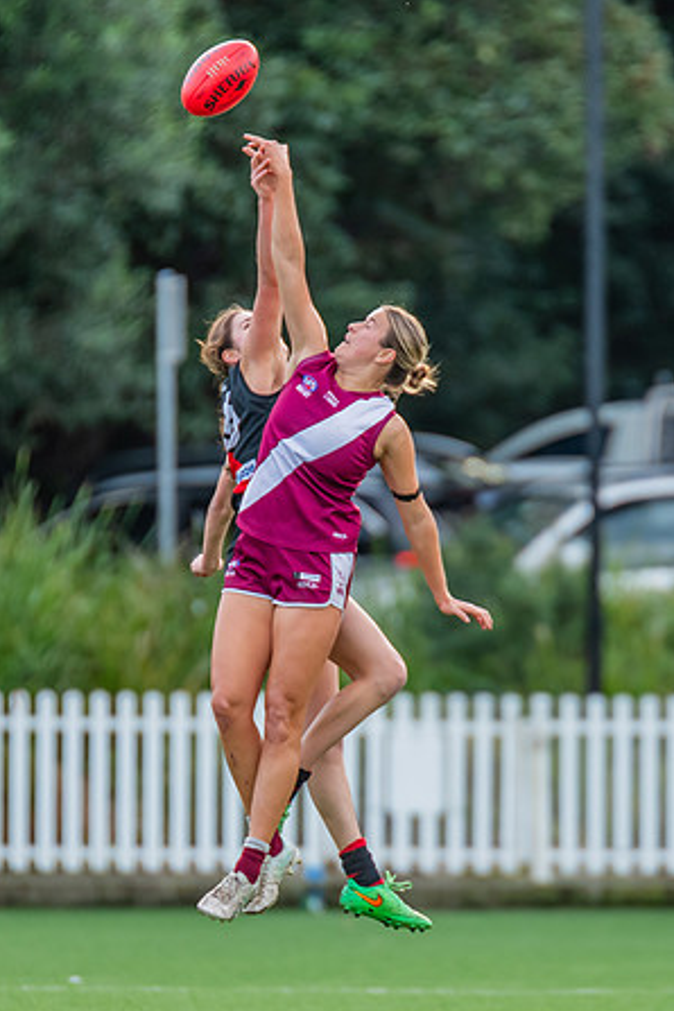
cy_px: 589
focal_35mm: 862
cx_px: 369
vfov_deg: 2.4
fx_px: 24206
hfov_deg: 1.6
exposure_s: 1/1000
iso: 800
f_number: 4
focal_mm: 420
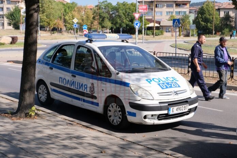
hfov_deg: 34.5
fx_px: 381
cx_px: 118
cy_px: 79
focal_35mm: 58
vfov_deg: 23.3
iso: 400
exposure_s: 1/350
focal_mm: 38.7
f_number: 8
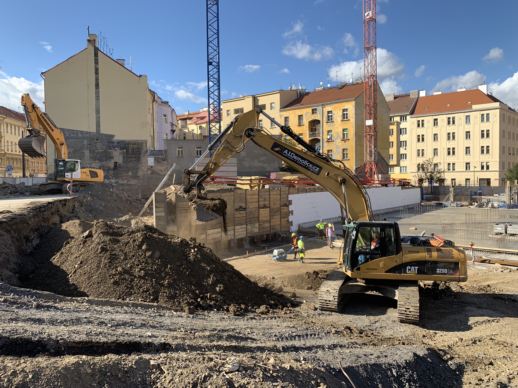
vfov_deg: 53.1
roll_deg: +0.3
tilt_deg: -1.4
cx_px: 259
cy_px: 194
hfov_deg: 67.3
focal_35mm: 26
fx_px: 389
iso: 25
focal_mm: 4.25
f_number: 1.8
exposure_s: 1/972
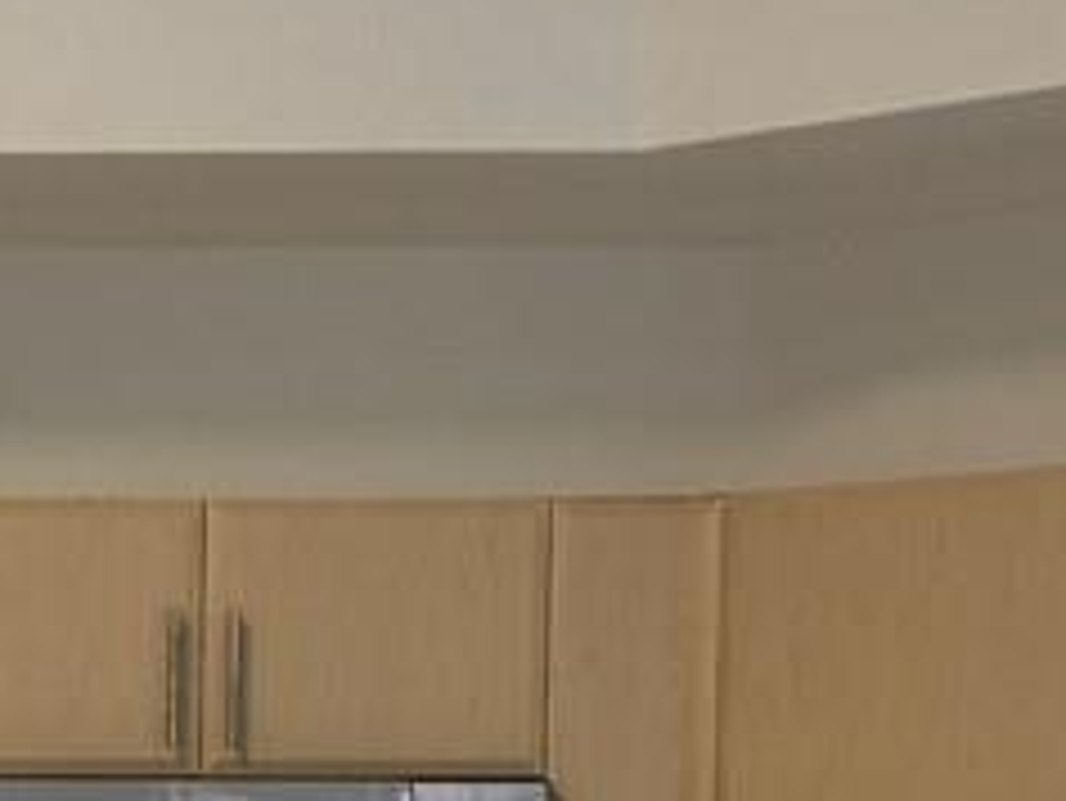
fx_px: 4991
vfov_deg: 8.9
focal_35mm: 162
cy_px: 1346
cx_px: -256
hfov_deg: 11.9
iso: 125
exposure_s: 1/120
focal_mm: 6.76
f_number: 1.78
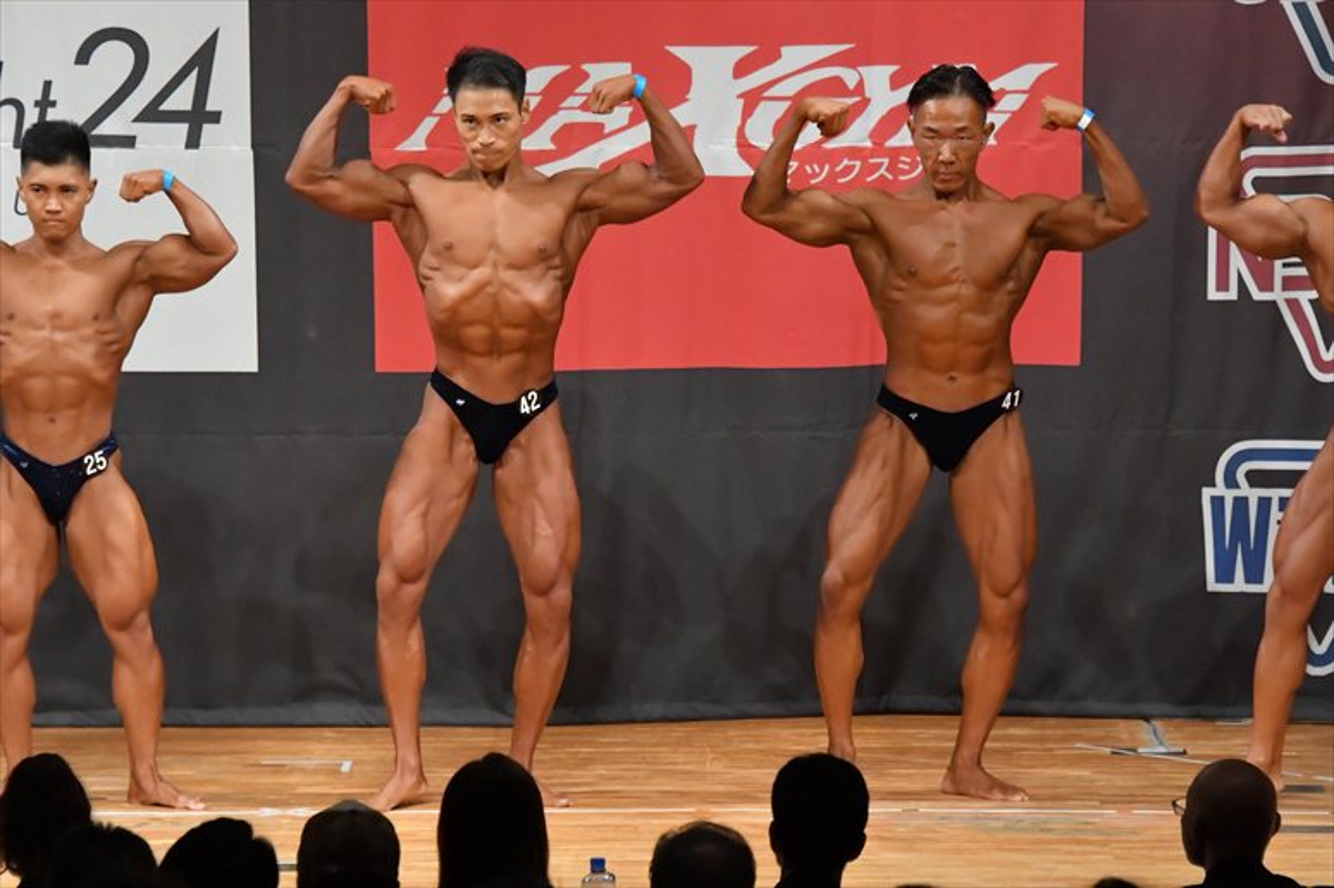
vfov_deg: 5.1
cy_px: 444
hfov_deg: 7.6
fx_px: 10000
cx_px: 667
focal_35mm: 270
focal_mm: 180
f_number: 5.6
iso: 10000
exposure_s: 1/400
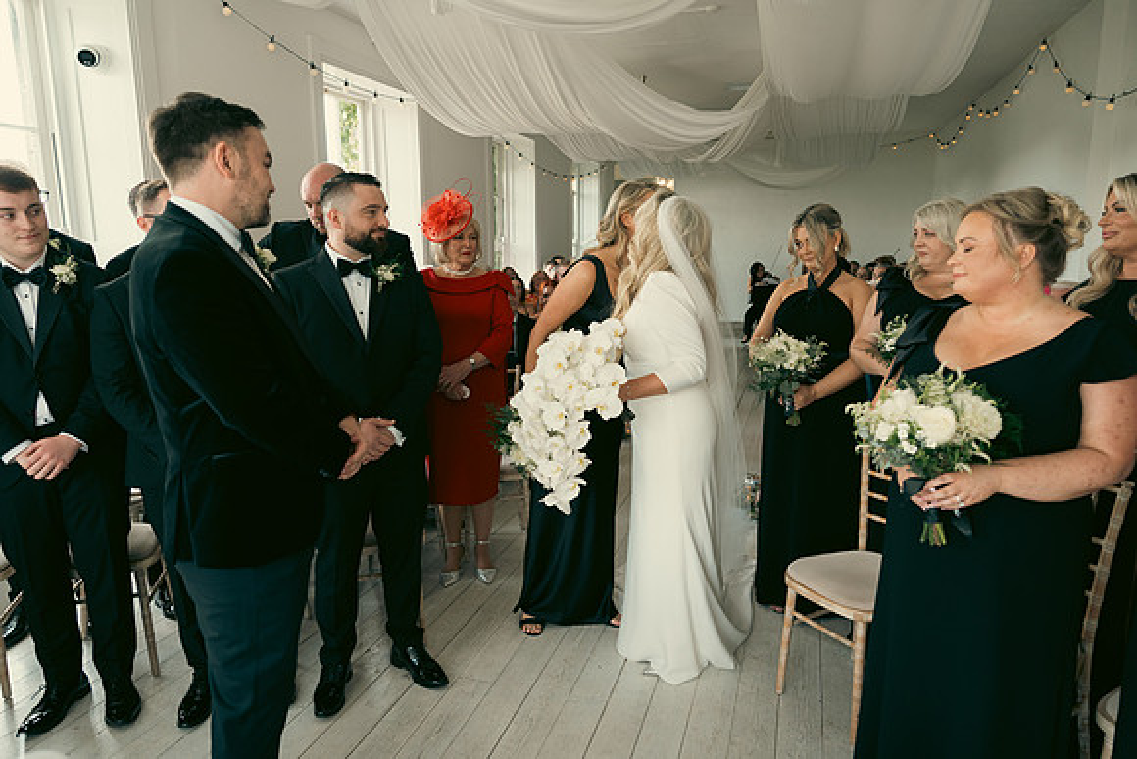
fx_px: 758
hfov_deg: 73.7
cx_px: 568
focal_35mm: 24
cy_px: 380
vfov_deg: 53.2
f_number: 3.5
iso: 500
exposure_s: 1/160
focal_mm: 24
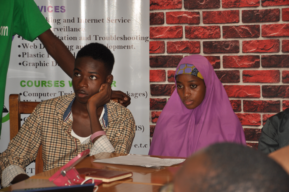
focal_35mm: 128
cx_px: 144
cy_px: 96
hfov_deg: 16.1
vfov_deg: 10.7
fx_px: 1022
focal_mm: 85
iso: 200
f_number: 5.6
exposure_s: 1/60
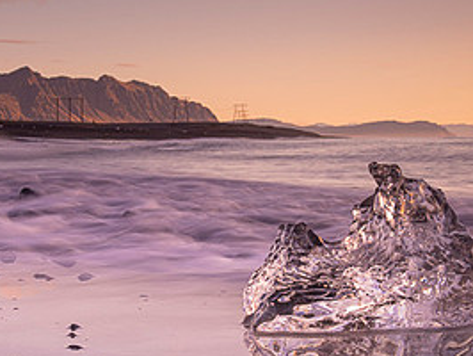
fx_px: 1190
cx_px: 172
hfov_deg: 22.4
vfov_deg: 17.0
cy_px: 210
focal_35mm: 87
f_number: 16
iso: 31
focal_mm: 38
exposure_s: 1
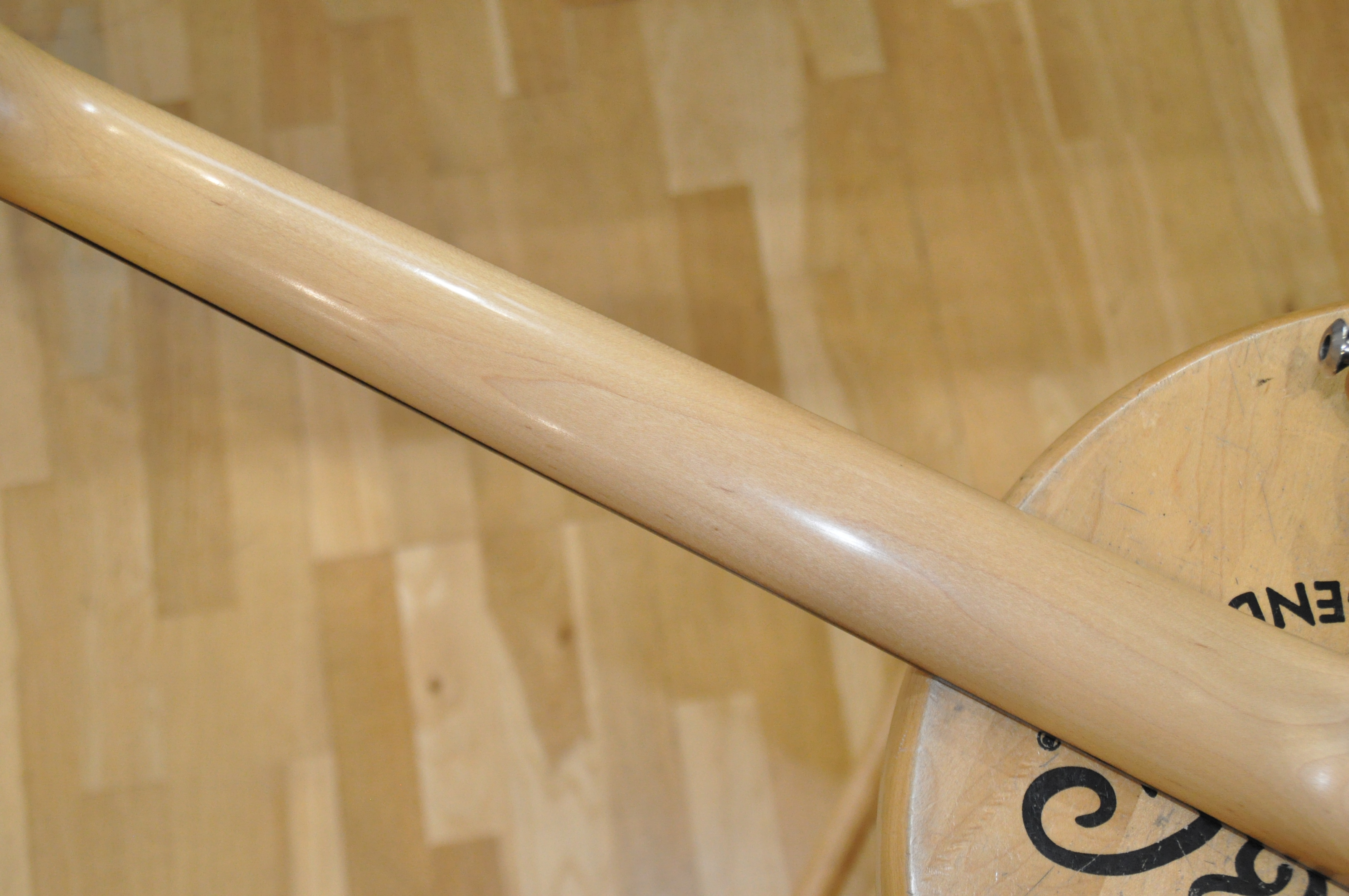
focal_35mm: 48
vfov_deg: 28.0
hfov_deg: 41.2
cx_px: 674
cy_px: 448
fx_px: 1796
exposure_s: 1/125
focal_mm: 32
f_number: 5
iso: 2000
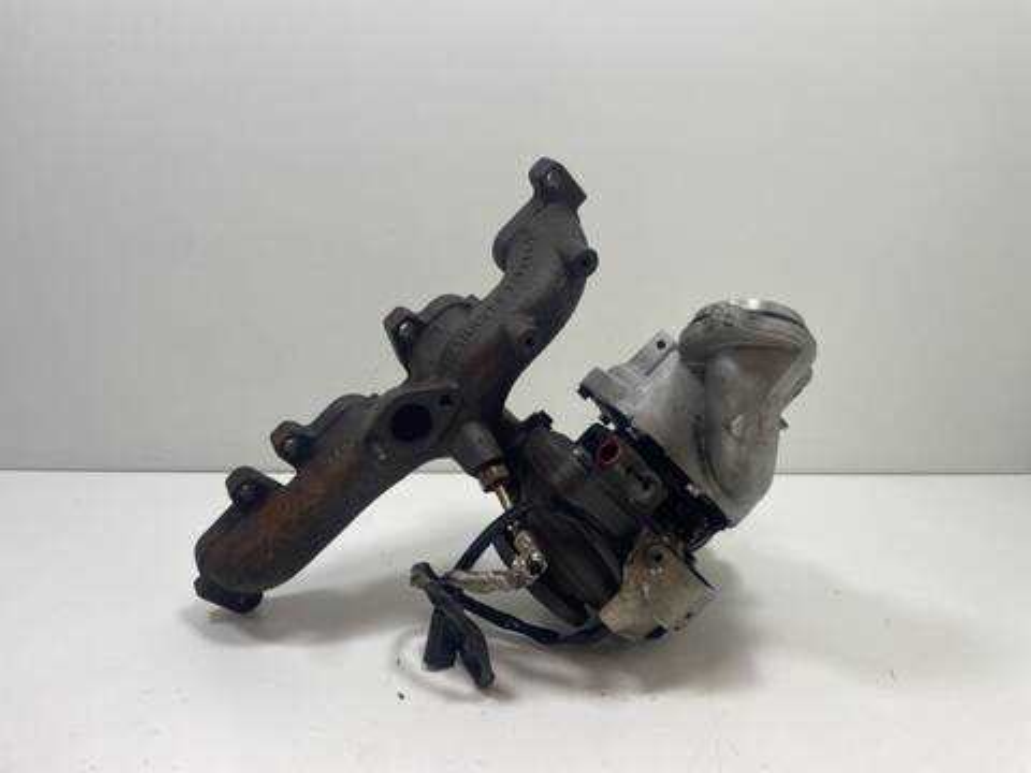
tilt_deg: -15.9
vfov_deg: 53.1
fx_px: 774
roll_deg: -1.5
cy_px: 386
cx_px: 516
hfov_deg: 67.3
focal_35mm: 26
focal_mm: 4.2
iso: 64
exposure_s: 1/100
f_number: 1.6
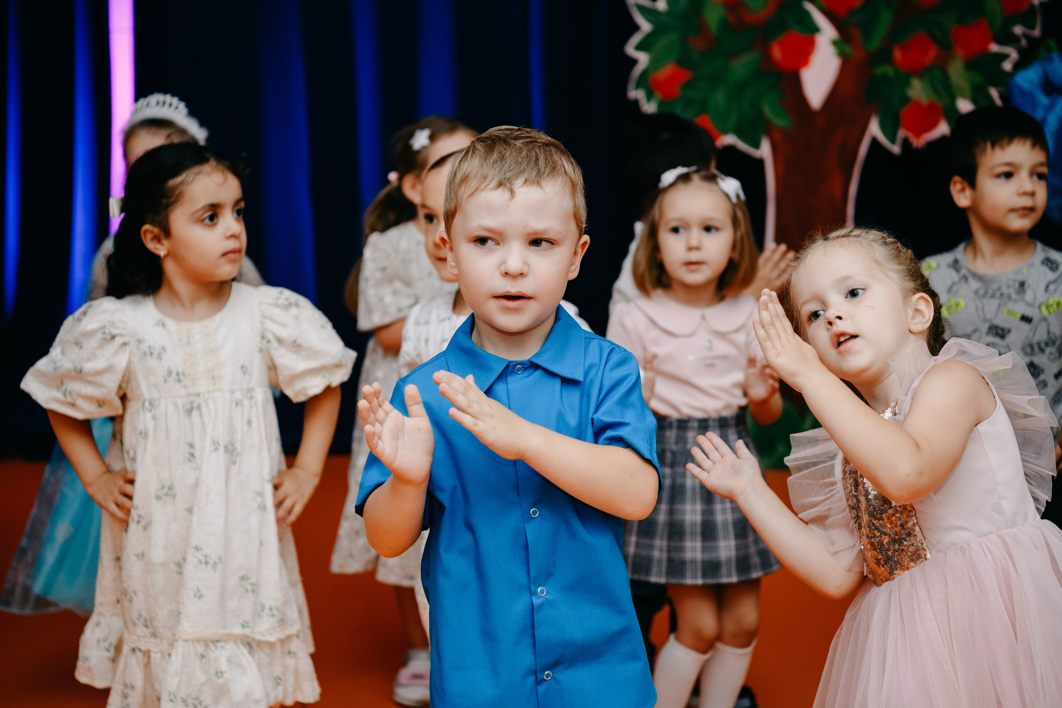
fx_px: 2065
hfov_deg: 28.8
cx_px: 531
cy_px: 354
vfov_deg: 19.5
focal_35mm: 70
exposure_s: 1/160
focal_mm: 70
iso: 250
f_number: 4
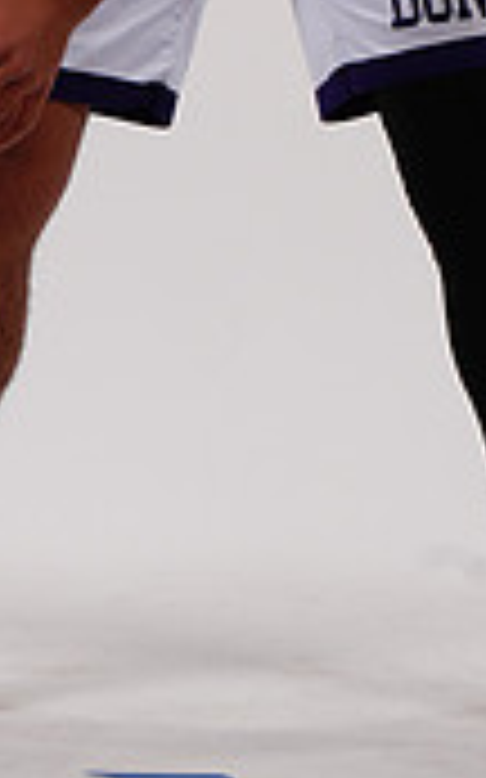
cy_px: -283
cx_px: 218
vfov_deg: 5.0
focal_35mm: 421
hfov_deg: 3.1
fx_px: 8929
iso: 200
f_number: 10
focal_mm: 123
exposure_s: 1/500
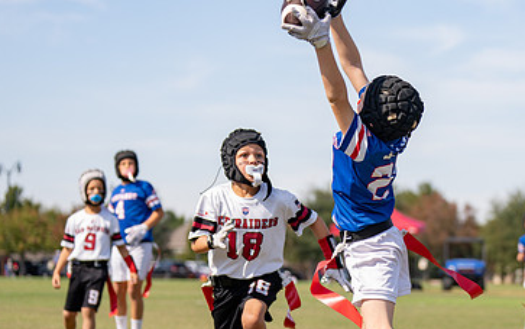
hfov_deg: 14.7
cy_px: 163
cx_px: 448
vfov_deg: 9.3
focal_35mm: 141
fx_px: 2018
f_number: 2.8
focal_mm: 70
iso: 100
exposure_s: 1/1000
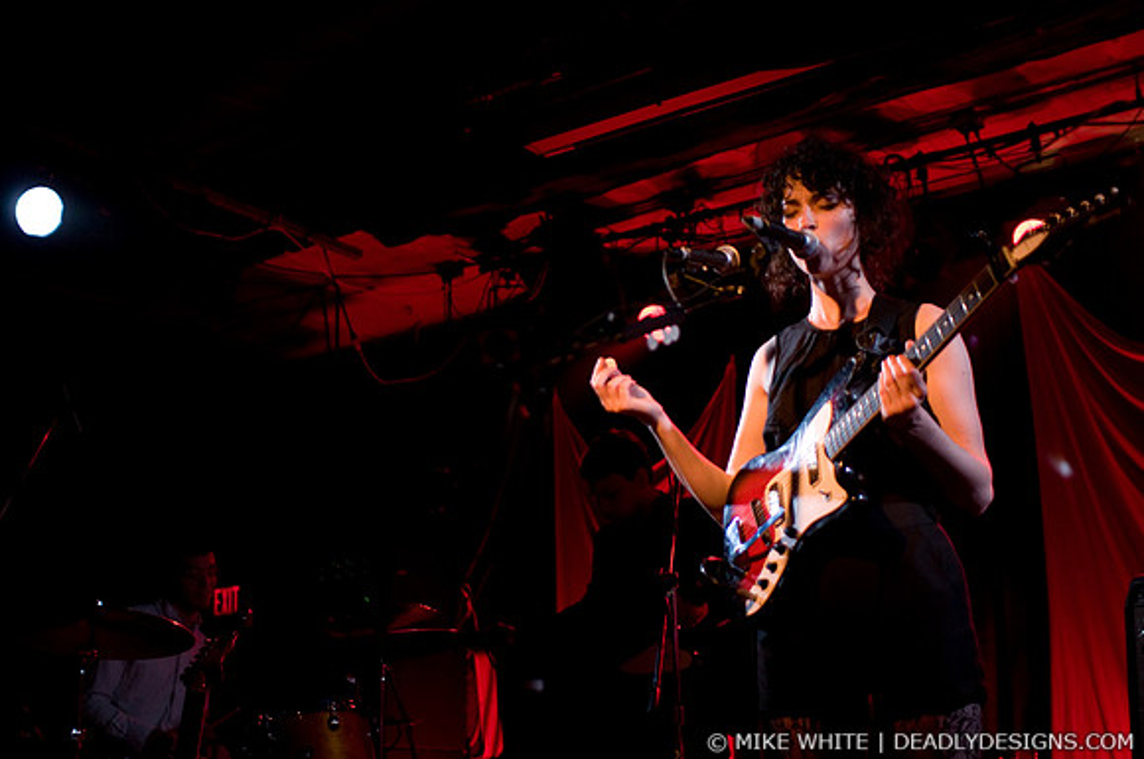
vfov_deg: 29.8
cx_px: 572
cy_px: 380
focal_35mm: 45
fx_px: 1428
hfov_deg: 43.7
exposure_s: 1/250
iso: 800
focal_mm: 30
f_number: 1.6
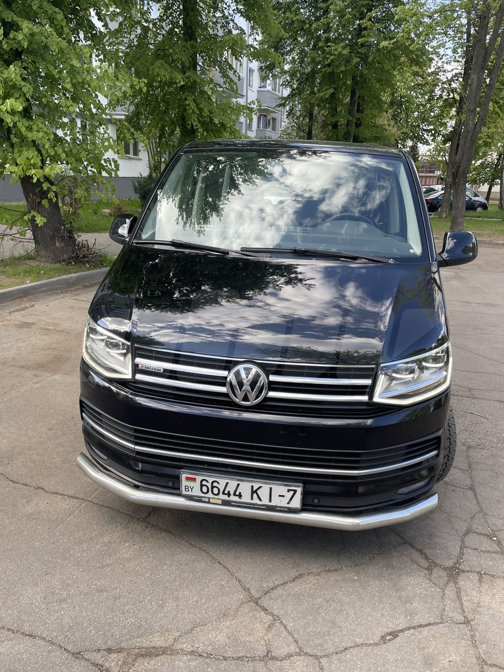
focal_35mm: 26
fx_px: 505
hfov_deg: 53.1
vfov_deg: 67.3
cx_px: 252
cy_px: 336
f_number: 1.6
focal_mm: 4.2
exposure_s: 1/294
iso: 32
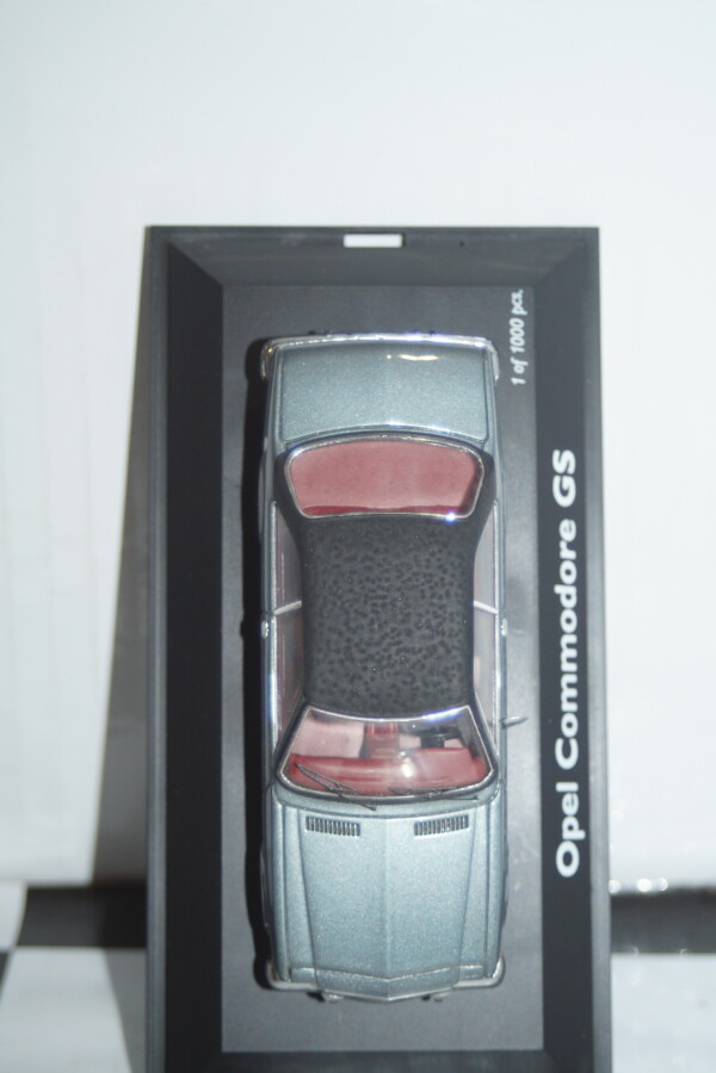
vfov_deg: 24.6
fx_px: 2461
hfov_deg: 16.6
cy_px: 536
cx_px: 358
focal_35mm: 82
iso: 250
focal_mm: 55
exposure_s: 1/60
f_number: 5
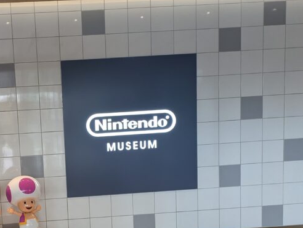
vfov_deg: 27.5
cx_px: 36
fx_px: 456
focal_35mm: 52
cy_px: 185
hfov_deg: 34.9
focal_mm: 5.43
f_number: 1.89
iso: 133
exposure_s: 1/249
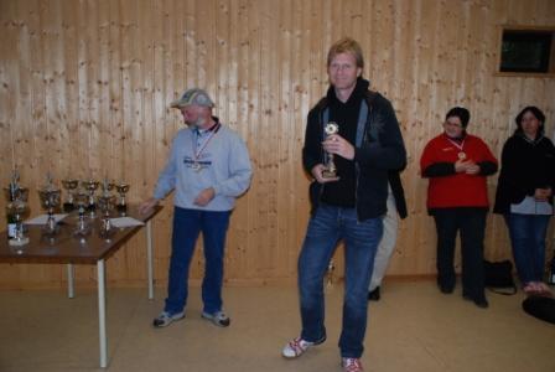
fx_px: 509
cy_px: 186
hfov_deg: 57.2
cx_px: 278
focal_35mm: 33
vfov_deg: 40.1
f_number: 4
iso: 400
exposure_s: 1/60
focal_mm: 22
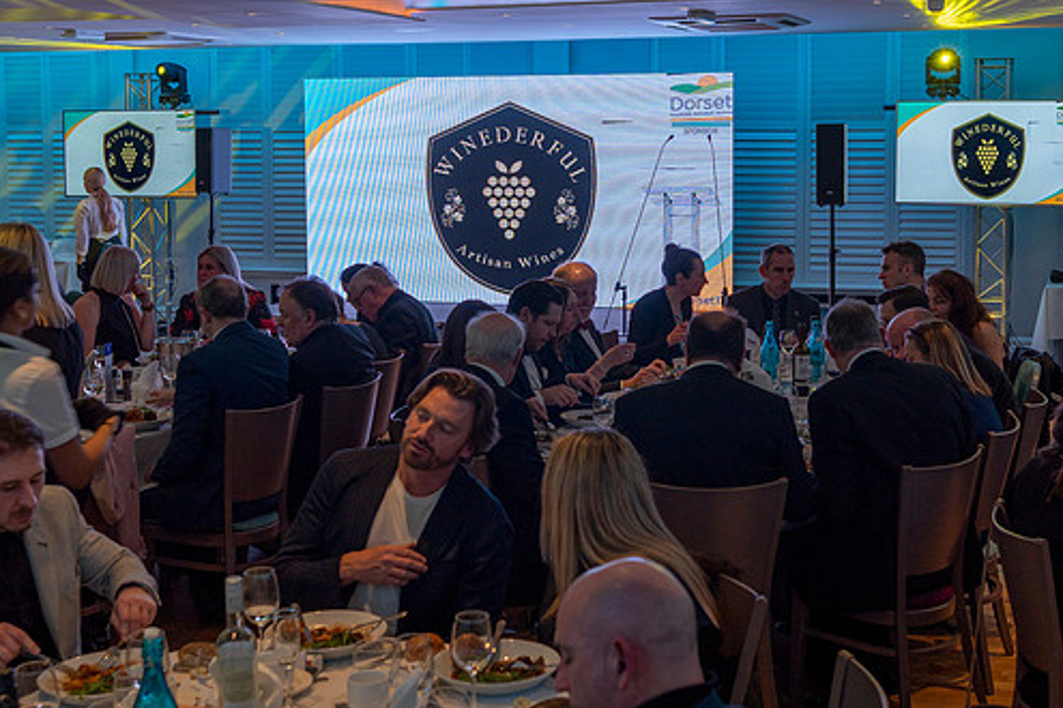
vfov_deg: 26.4
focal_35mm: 51
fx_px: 1506
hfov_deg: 38.8
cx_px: 601
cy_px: 250
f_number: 4.5
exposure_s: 1/60
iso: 125
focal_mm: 35
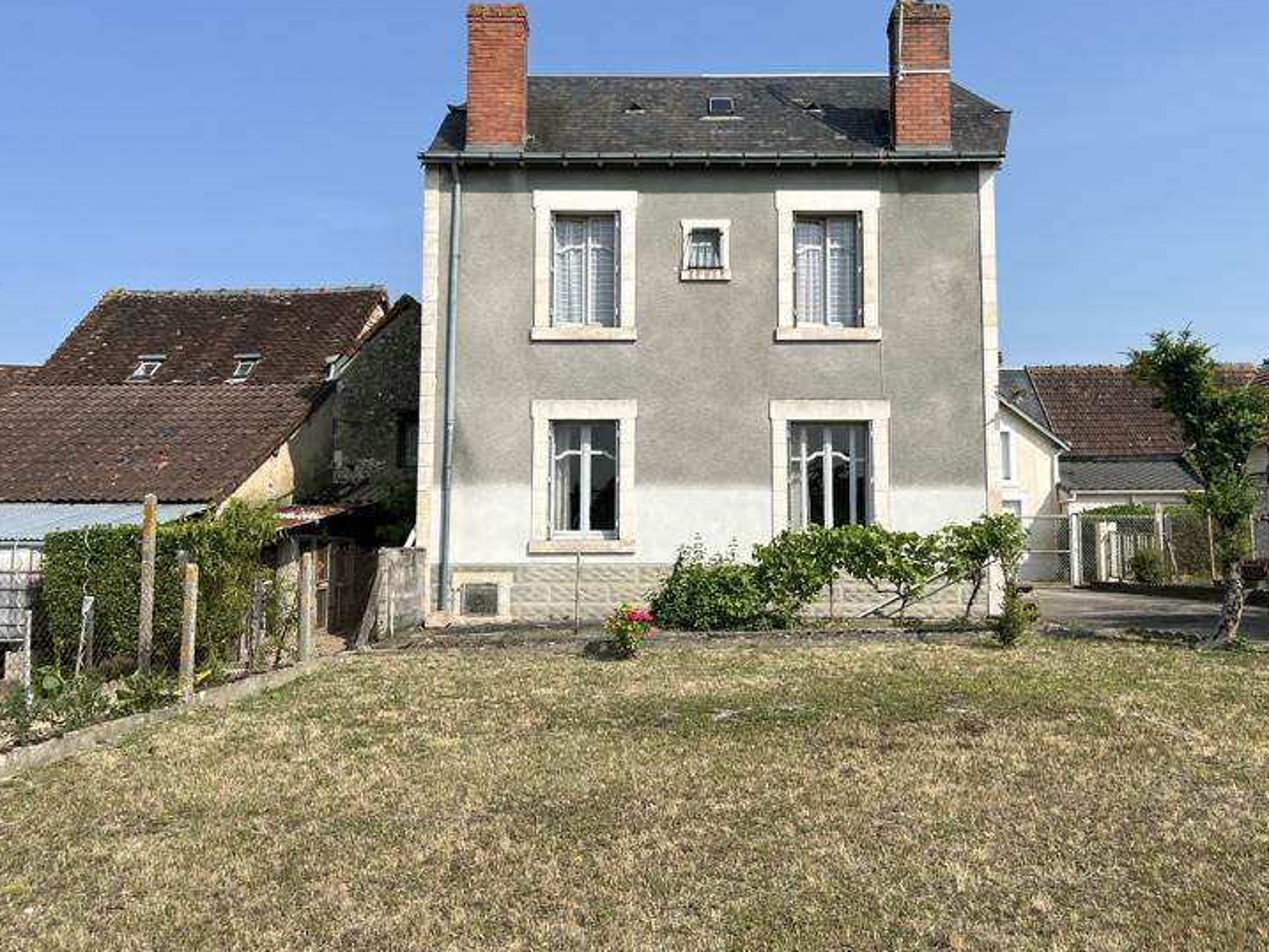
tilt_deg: +6.0
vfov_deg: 48.2
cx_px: 699
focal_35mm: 29
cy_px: 439
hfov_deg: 61.5
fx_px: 1063
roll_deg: -0.4
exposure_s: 1/4484
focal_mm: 5.1
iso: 50
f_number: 1.6
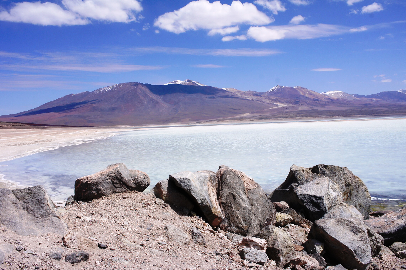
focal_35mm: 38
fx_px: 422
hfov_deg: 51.3
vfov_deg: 35.4
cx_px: 203
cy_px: 135
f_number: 11
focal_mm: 25
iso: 200
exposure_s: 1/320
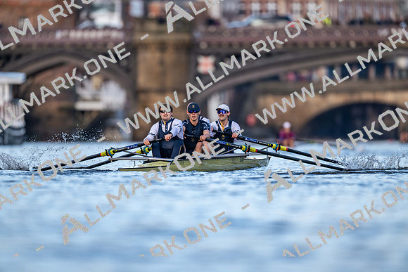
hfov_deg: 3.4
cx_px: 204
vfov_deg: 2.3
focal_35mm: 600
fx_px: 6801
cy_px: 136
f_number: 4
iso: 1000
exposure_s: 1/2500
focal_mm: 600
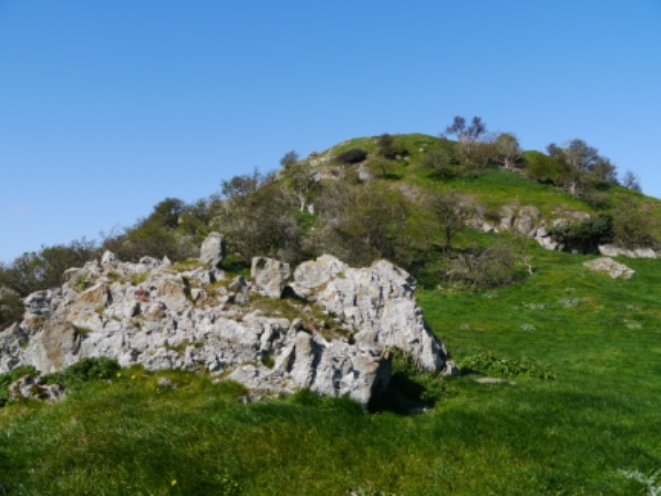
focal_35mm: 28
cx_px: 330
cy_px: 248
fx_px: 535
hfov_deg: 63.4
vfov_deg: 49.7
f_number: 7.1
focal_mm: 14
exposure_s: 1/500
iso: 160
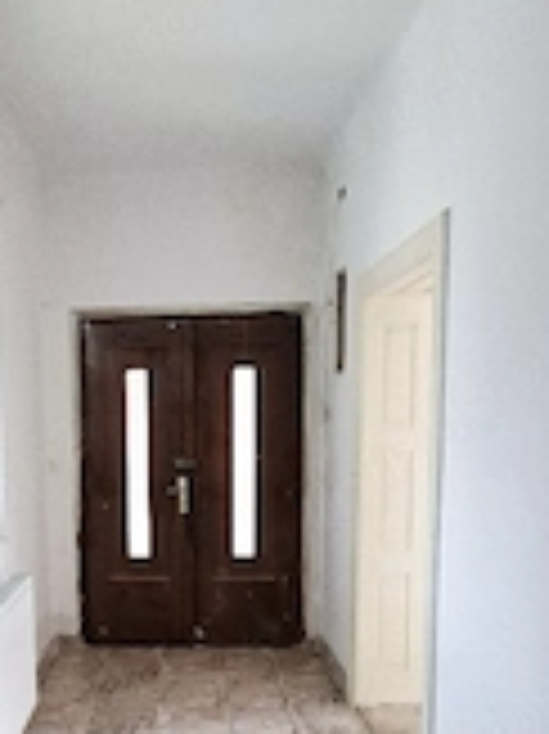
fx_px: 678
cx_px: 140
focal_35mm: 32
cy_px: 513
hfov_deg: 42.8
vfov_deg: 55.2
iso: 100
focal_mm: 1.74
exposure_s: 1/40
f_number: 2.2
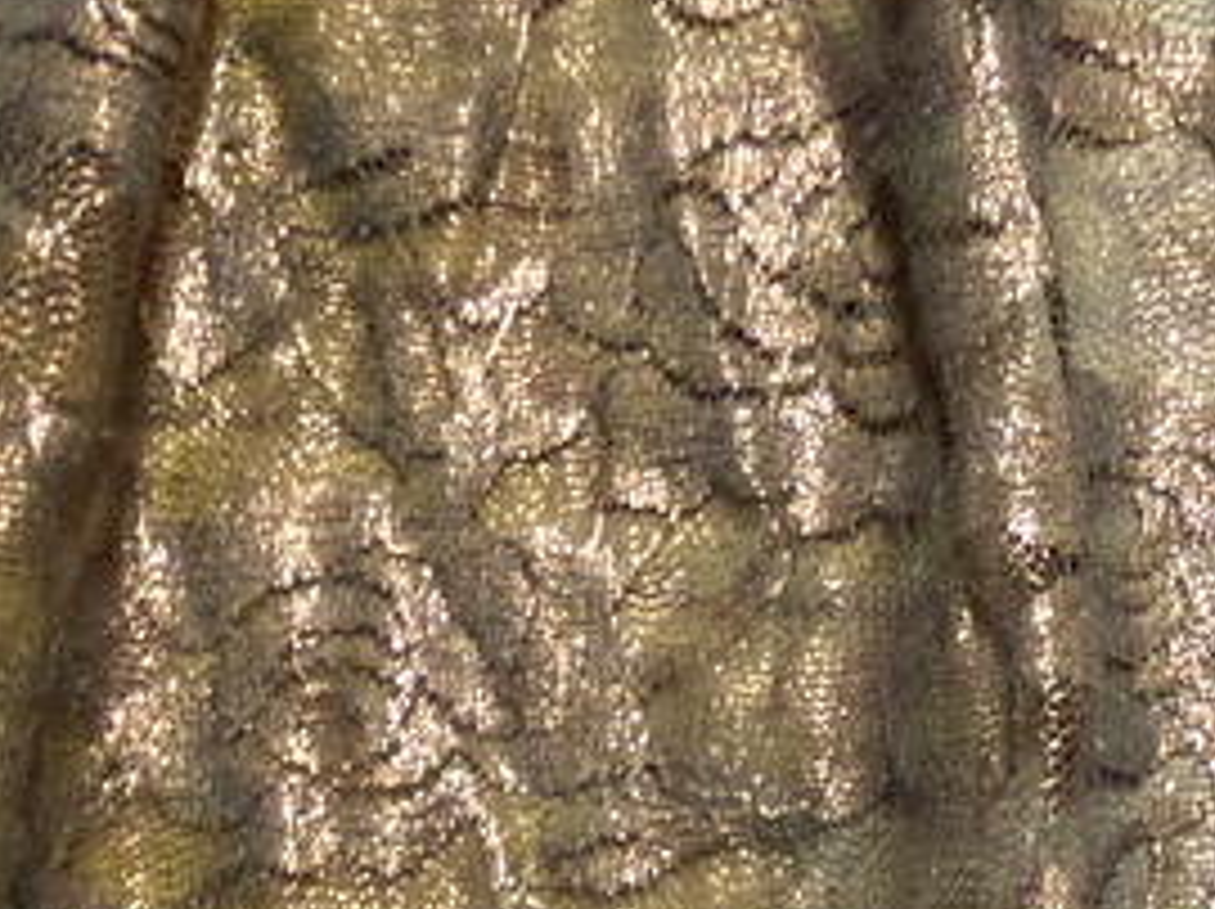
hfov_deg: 27.0
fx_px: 2490
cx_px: 932
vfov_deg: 19.6
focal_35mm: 71
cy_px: 1062
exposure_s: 1/20
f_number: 3.2
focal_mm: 4
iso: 800
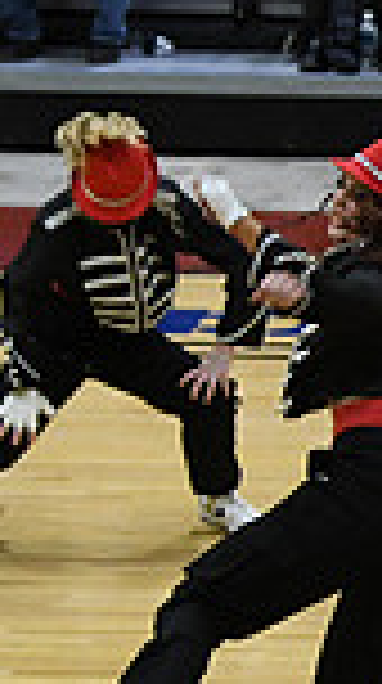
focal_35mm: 421
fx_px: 7615
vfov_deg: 5.1
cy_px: 610
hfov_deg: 2.8
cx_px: 1231
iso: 3200
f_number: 3.5
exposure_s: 1/400
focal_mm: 70
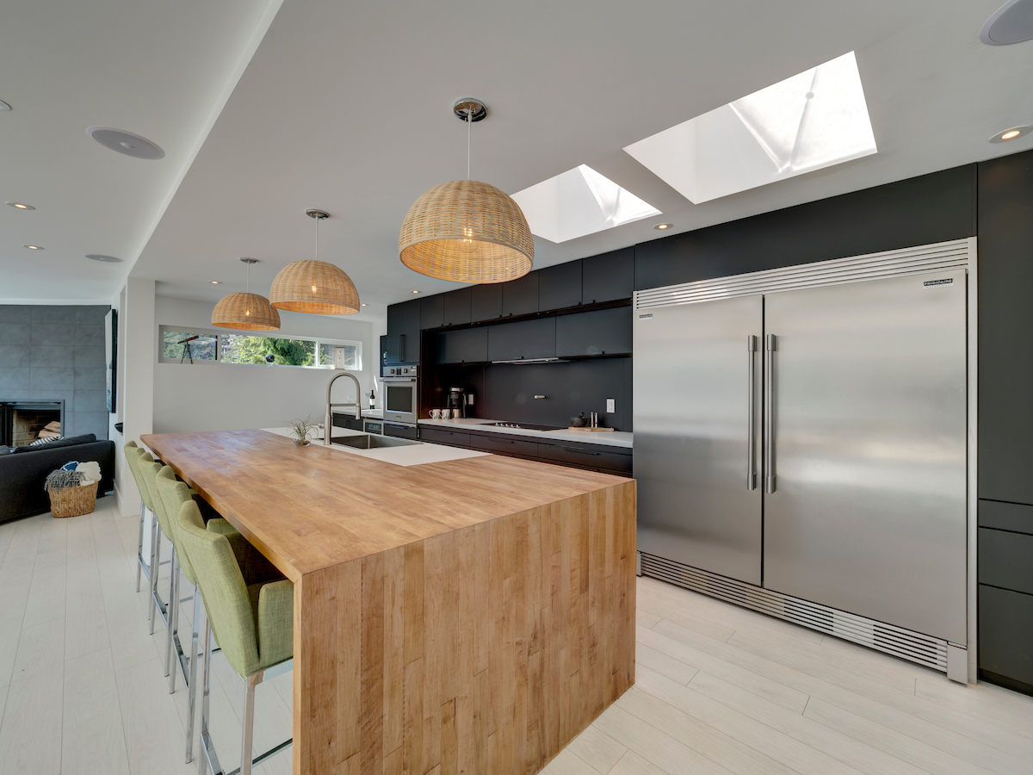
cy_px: 388
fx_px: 418
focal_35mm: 14
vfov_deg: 85.7
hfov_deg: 102.1
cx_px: 516
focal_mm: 7
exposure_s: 1/8
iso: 100
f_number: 11
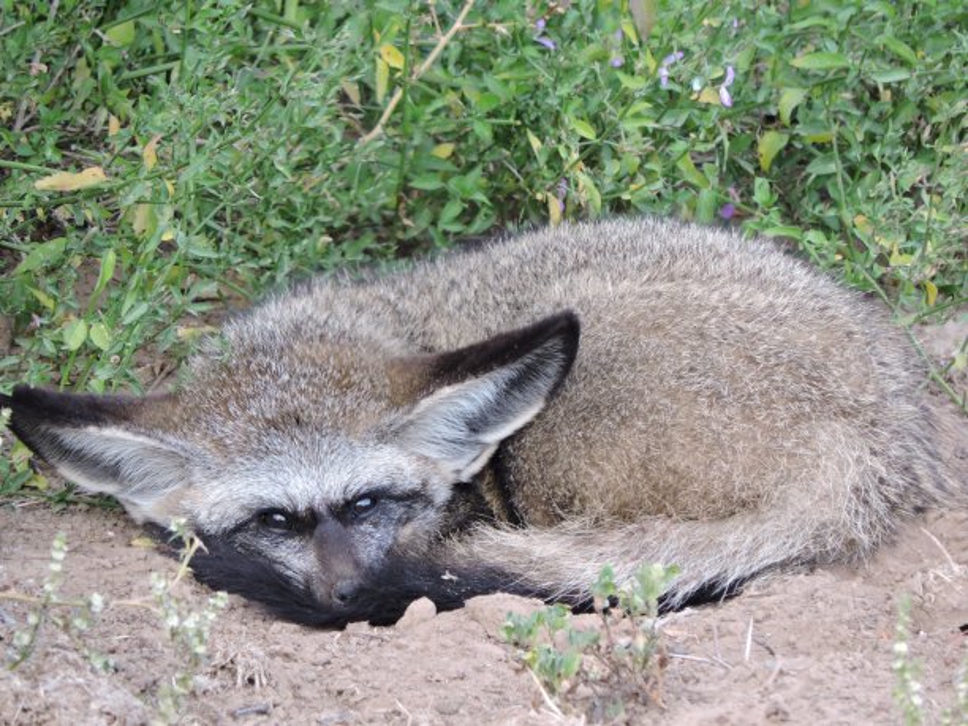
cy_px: 363
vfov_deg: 1.9
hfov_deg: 2.5
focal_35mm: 800
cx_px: 484
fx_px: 22371
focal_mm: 142.7
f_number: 5.2
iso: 400
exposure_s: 1/125
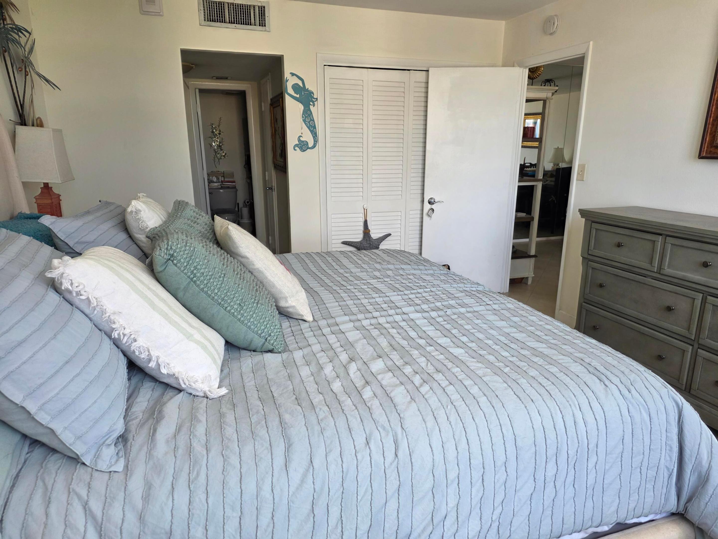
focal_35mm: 23
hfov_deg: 73.9
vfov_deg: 58.9
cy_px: 270
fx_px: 477
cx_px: 359
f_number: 1.7
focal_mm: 6.25
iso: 125
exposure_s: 1/180
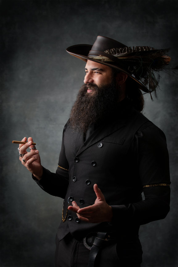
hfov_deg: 18.2
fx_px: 556
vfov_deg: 27.0
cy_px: 134
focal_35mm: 75
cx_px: 89
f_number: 11
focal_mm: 50
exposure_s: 1/200
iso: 100
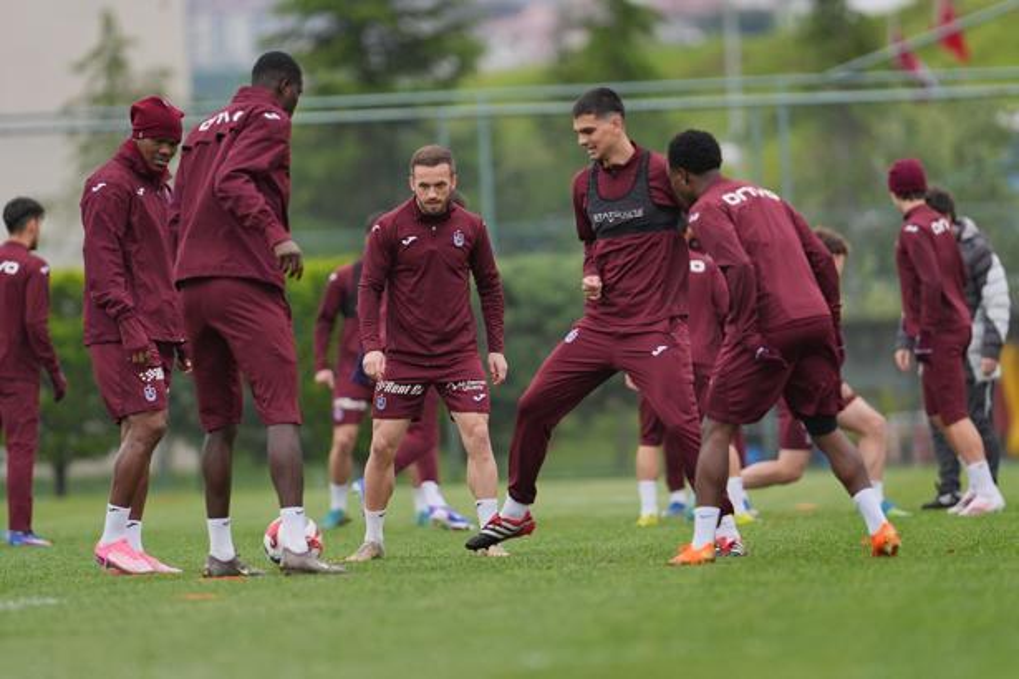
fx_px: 12737
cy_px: 340
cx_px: 510
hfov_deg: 4.6
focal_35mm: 450
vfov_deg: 3.1
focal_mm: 300
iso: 500
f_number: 2.8
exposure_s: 1/1600
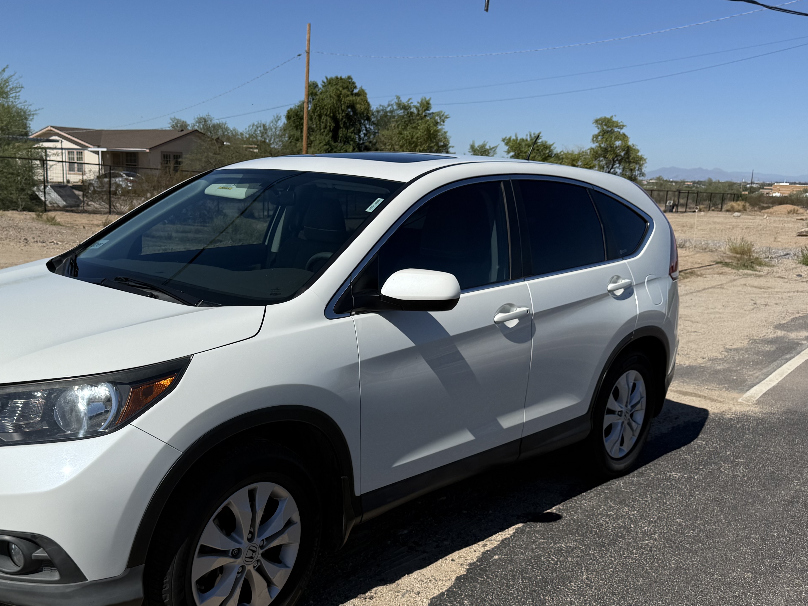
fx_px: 840
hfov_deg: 50.6
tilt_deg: -12.7
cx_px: 284
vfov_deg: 39.5
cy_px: 364
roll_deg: -2.2
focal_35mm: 36
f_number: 1.78
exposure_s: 1/9091
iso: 80
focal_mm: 6.76
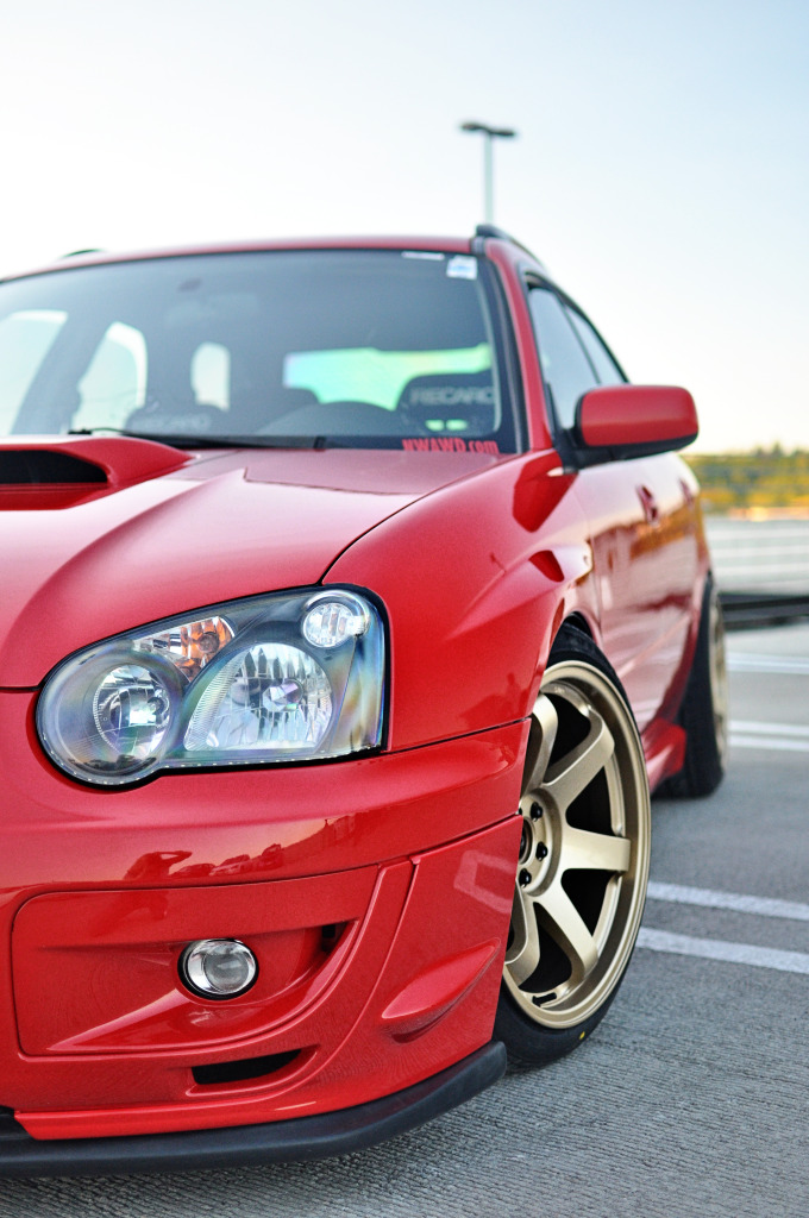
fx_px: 1774
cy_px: 609
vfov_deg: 37.9
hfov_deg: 25.7
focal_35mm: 52
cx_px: 404
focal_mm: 35
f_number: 1.8
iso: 640
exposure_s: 1/500
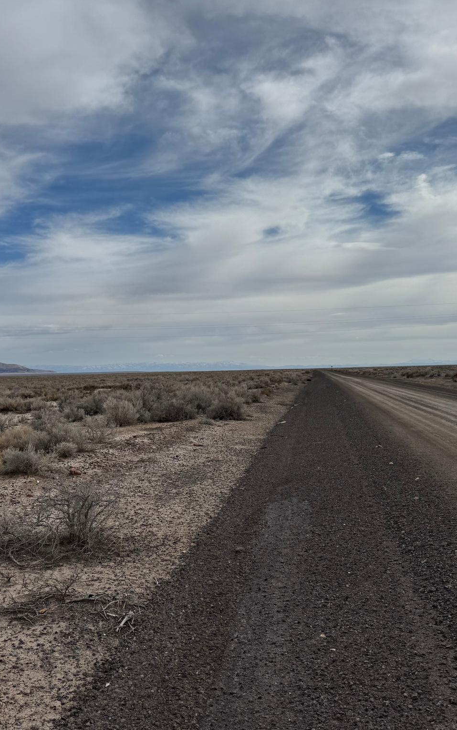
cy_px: 365
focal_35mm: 34
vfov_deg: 56.7
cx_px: 168
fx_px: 677
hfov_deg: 37.0
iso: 80
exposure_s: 1/10417
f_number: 1.78
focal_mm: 6.76
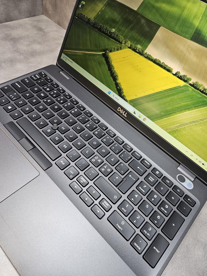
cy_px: 138
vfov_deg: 73.9
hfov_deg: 58.9
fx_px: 183
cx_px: 104
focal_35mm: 23
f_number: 1.8
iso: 200
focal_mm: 5.4
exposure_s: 1/100
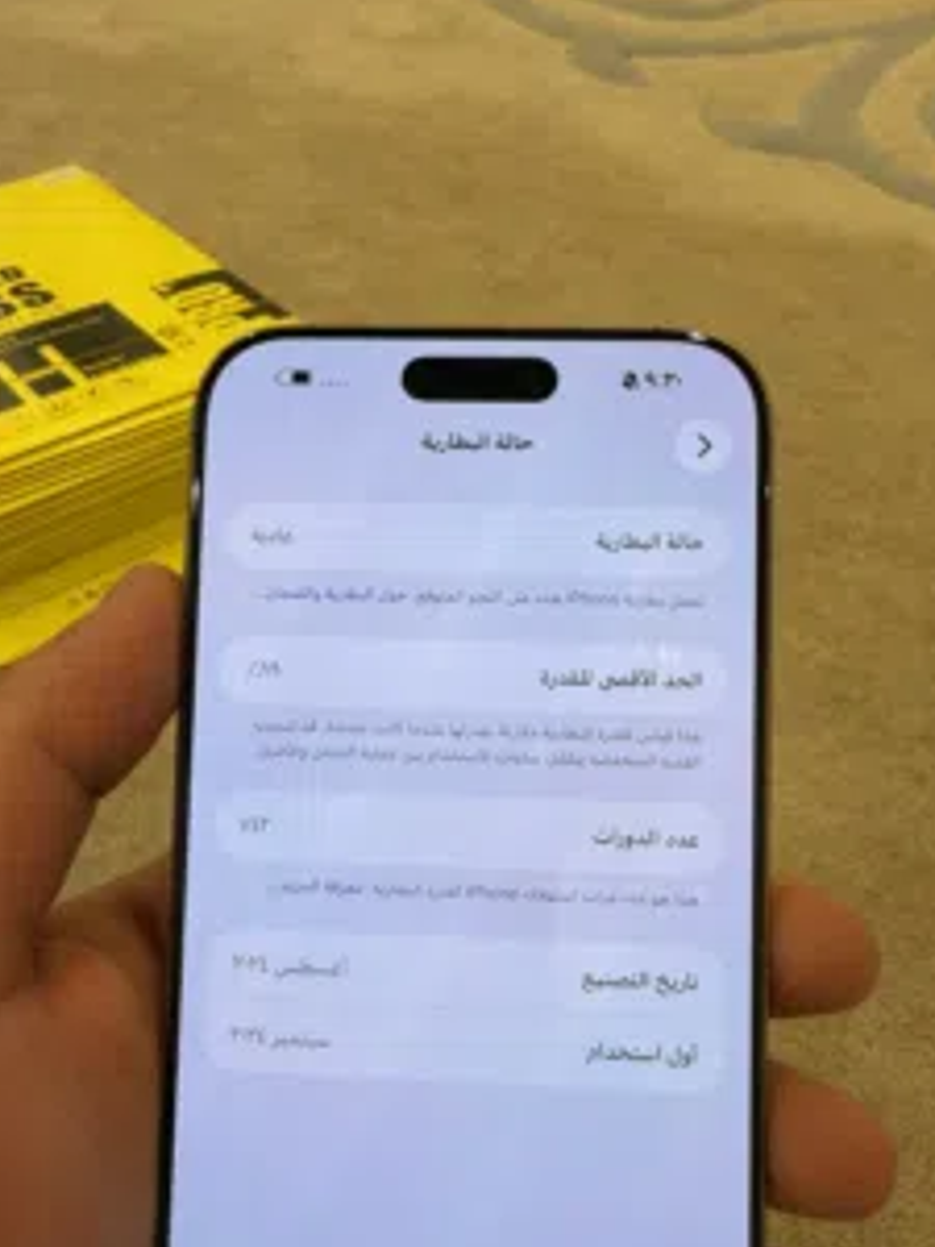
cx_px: 424
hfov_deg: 44.1
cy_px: 802
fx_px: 1152
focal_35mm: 32
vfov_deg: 55.9
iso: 125
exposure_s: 1/100
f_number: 2.2
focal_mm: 2.22
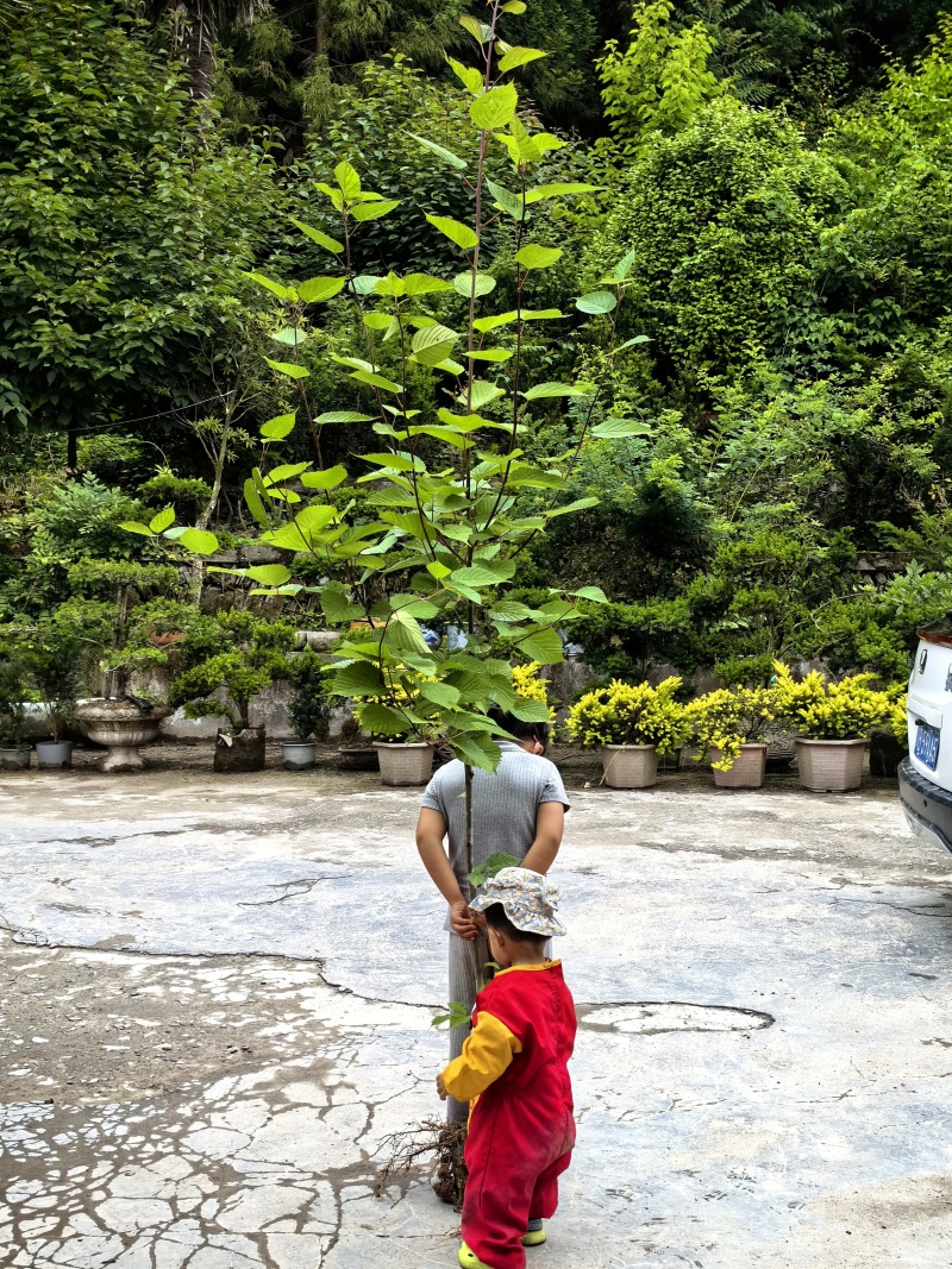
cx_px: 476
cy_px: 634
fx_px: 1540
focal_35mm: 42
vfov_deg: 44.8
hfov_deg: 34.3
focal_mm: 5.75
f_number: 2
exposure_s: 1/395
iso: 50
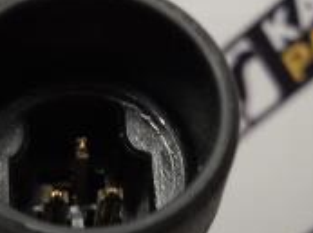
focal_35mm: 97
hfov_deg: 20.3
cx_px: 134
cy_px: 129
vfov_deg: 15.2
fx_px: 875
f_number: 2.4
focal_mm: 2.93
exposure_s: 1/50
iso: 50
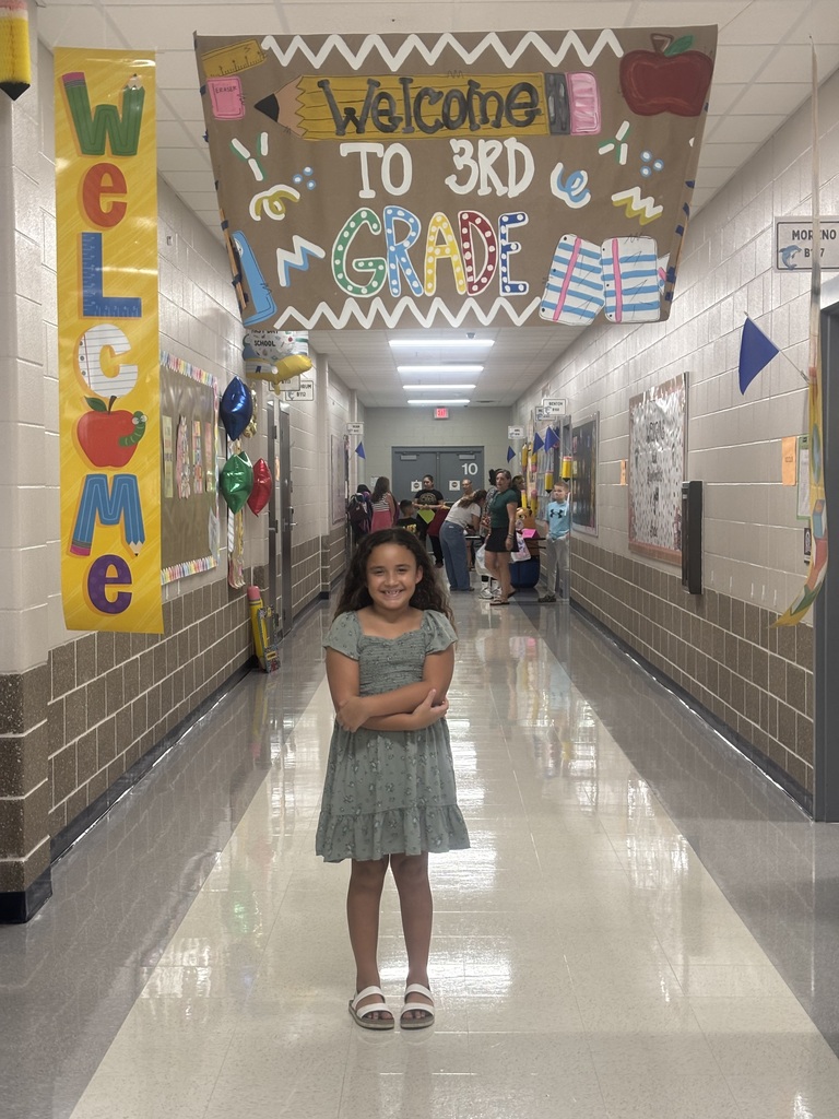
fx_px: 1680
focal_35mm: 52
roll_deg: -0.5
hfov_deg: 28.0
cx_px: 420
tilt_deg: -3.4
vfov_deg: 36.8
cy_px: 560
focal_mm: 5.96
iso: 80
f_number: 1.6
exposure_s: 1/60
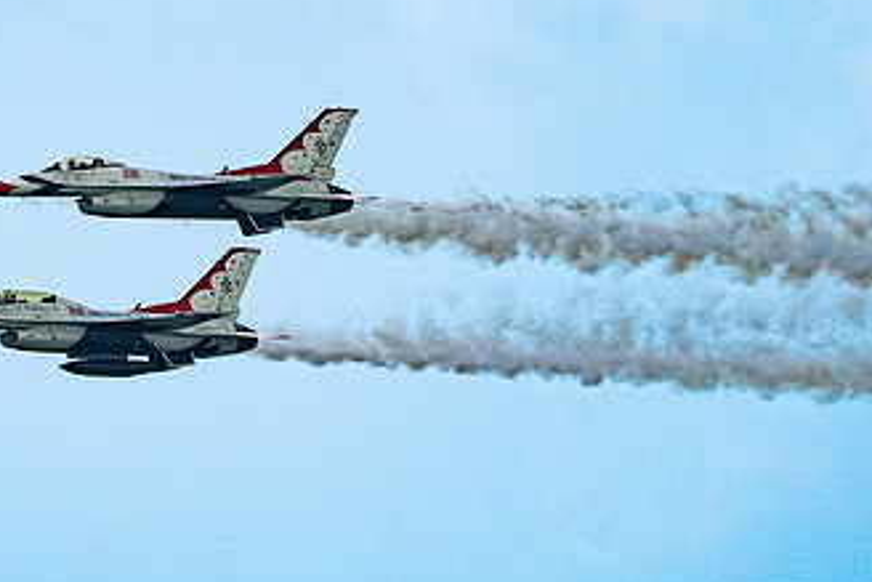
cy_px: 123
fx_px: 28327
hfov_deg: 1.8
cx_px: 261
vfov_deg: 1.2
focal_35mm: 1169
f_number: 9
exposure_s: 1/1250
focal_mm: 400
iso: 640
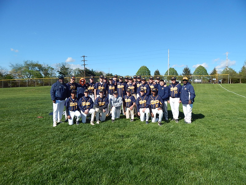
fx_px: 156
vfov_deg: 61.1
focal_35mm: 22
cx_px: 123
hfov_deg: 76.4
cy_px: 92
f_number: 6
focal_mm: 4
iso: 125
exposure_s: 1/500
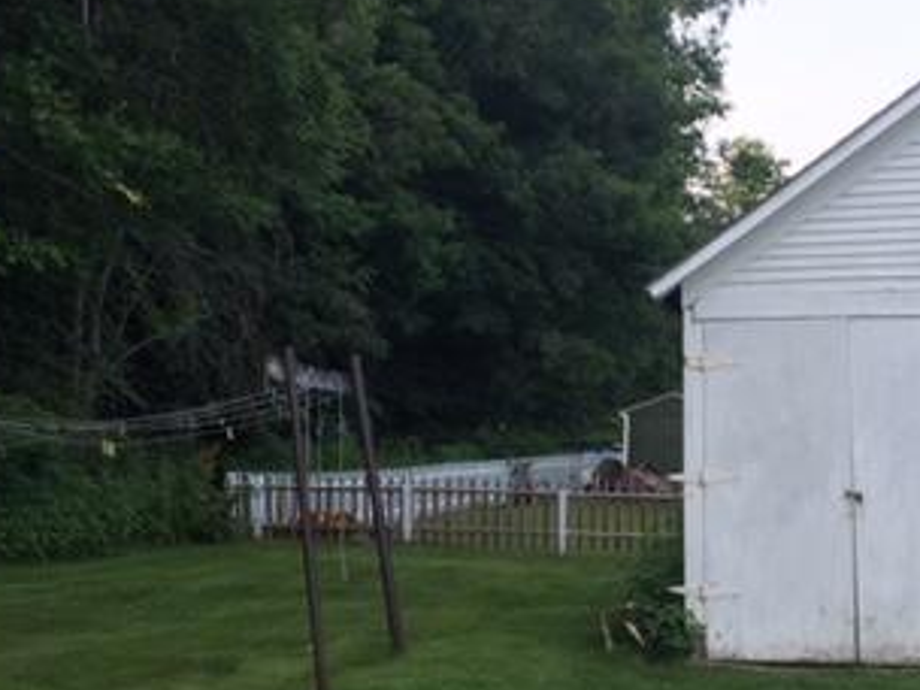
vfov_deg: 23.7
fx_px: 1621
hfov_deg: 31.2
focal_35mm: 61
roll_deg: +0.1
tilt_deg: -3.5
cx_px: 684
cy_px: 533
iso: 32
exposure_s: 1/121
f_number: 2.2
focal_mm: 4.15
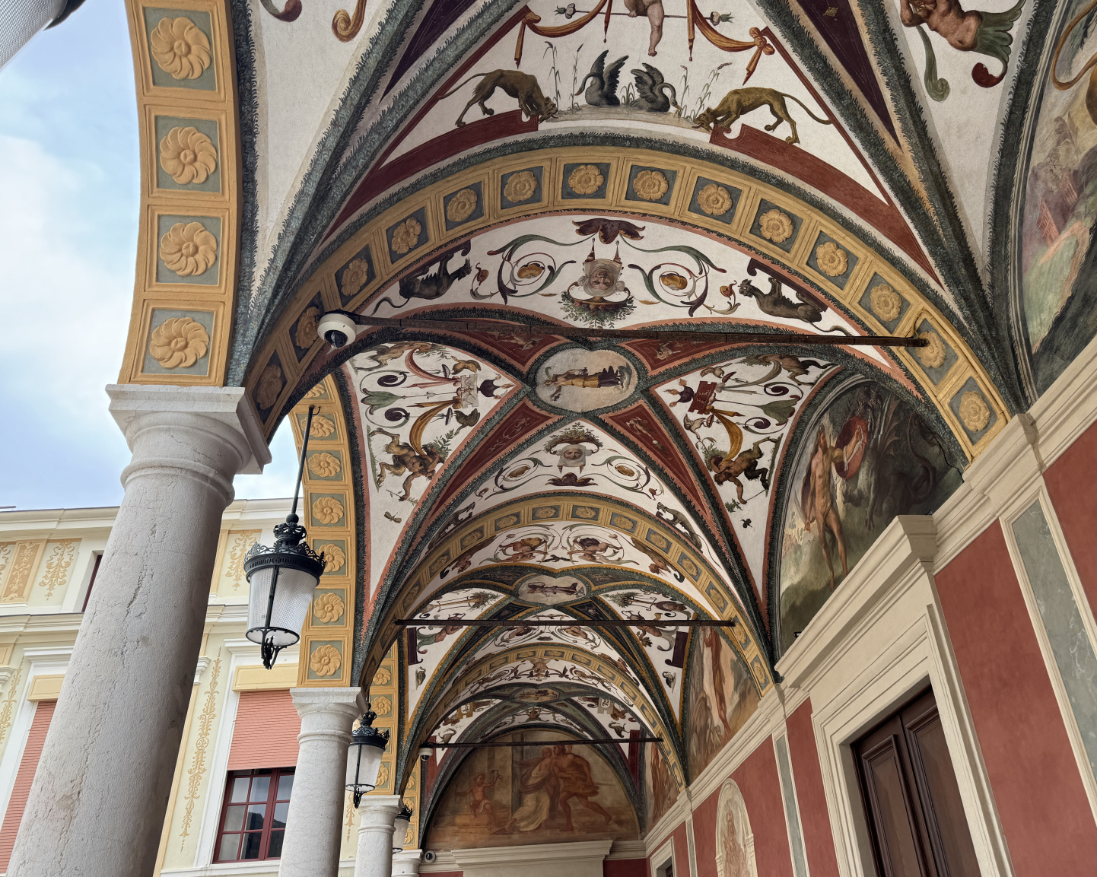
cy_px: 440
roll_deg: +3.9
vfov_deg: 54.9
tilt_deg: +33.3
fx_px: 844
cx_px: 596
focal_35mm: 26
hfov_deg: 65.9
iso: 80
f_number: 1.78
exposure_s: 1/604
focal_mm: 6.76
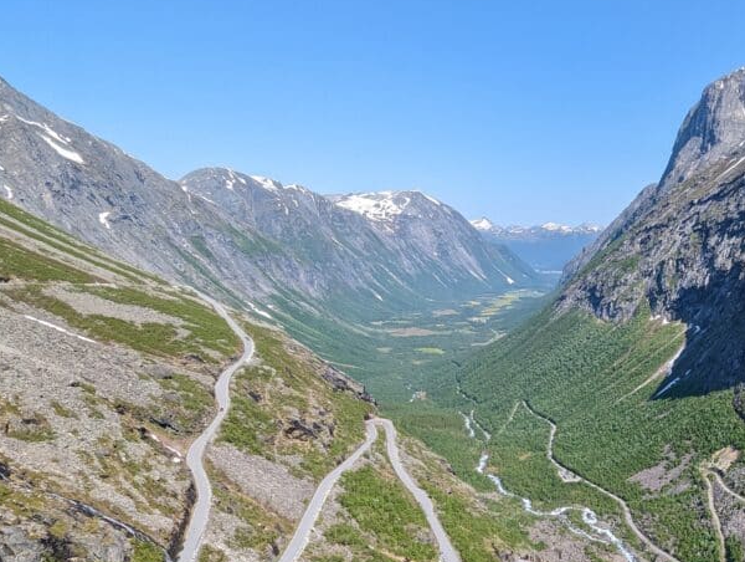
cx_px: 581
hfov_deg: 62.3
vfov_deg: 51.5
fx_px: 560
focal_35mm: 26
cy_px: 404
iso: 45
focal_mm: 1.95
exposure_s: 1/1176
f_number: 2.2
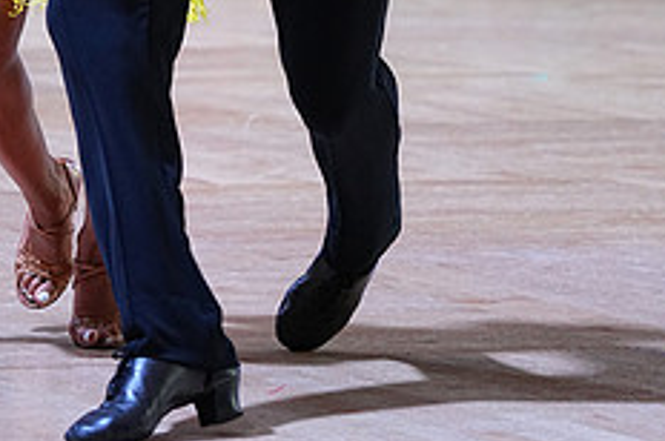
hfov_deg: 6.8
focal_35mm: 303
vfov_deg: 4.5
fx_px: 5589
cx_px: 162
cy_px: -321
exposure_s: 1/500
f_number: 4
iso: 2000
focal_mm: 121
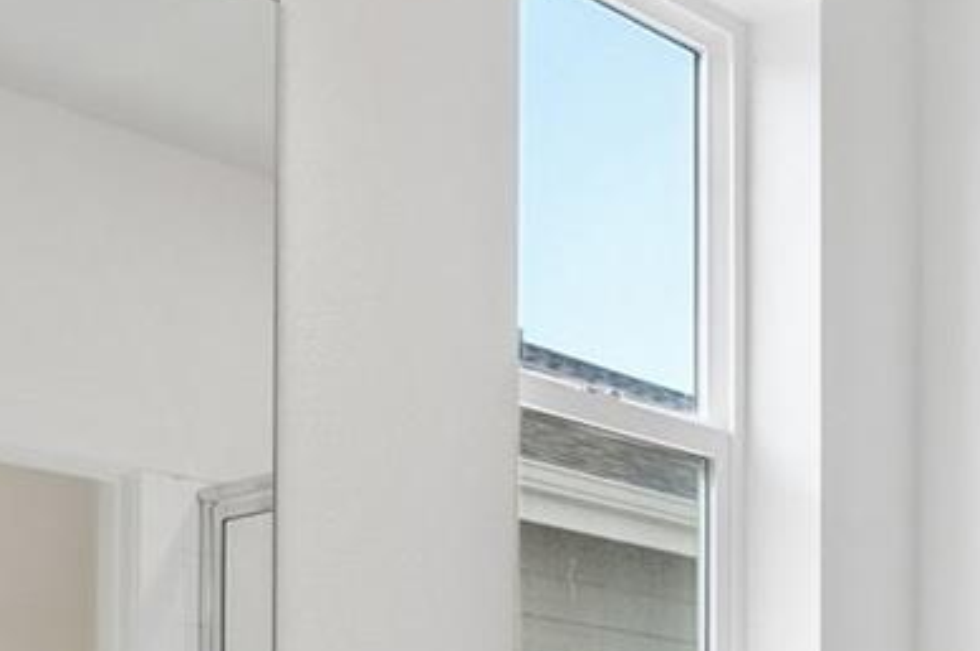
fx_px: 1851
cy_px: 944
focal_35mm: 68
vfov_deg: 18.0
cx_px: 684
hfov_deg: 29.4
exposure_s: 1/100
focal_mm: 11
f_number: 8
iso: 400
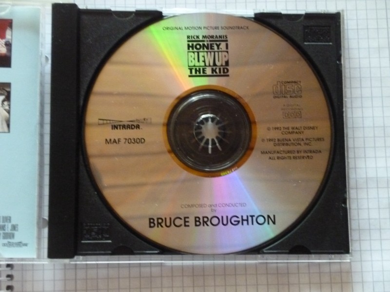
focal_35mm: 81
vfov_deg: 18.2
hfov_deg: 24.1
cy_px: 146
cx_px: 195
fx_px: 913
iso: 1000
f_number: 5
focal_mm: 14.5
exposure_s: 1/8
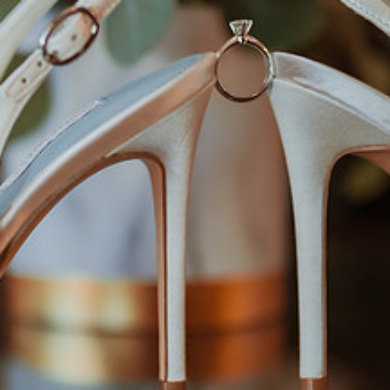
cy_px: 204
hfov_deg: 20.6
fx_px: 1020
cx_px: -38
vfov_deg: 21.7
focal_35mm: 80
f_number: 1.4
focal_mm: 35
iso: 640
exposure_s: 1/160
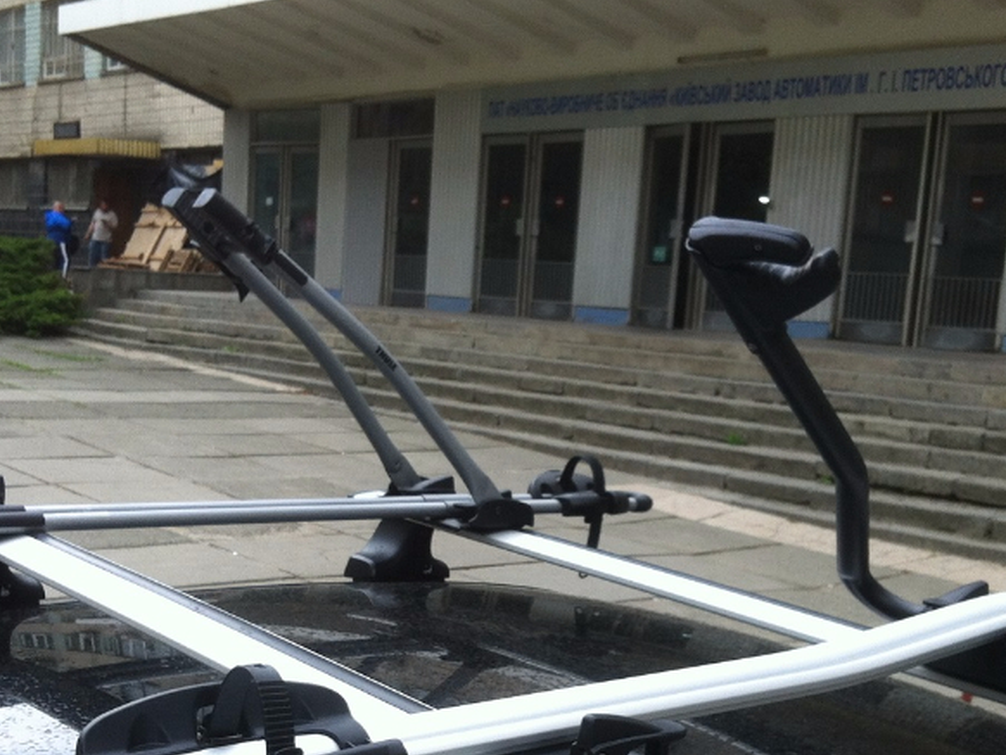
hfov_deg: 32.2
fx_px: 1744
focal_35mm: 60
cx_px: 474
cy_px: 583
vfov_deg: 24.1
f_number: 2.8
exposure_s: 1/60
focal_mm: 3.85
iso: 80
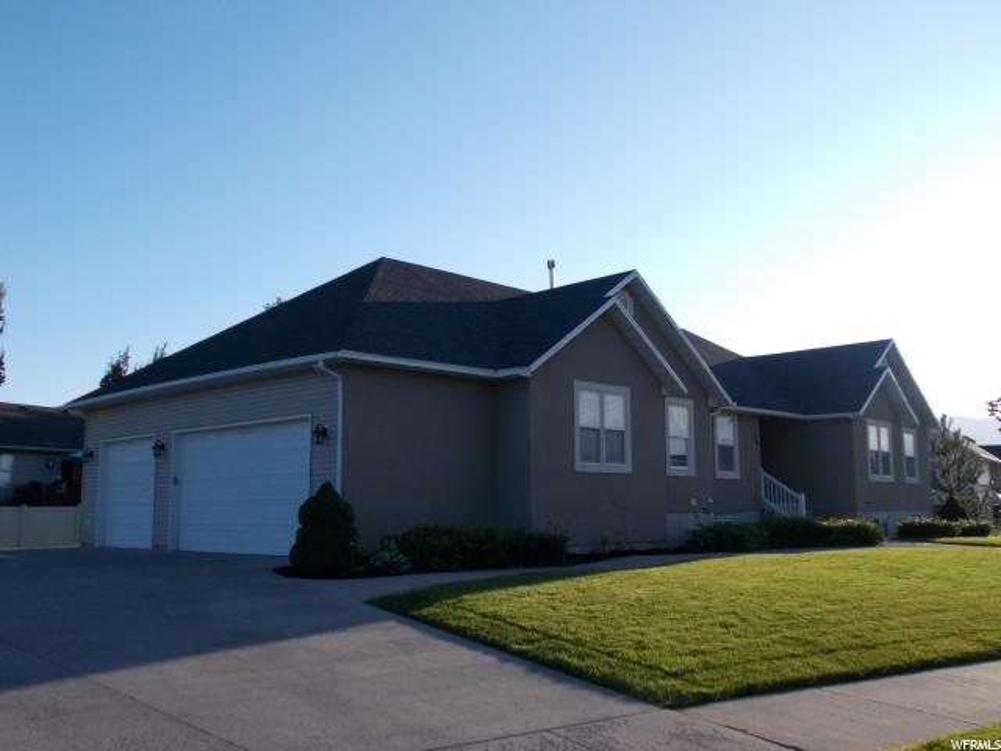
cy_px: 376
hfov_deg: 54.0
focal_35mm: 34
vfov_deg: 41.8
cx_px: 500
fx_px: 983
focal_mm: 6
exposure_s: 1/80
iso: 80
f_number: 9.2
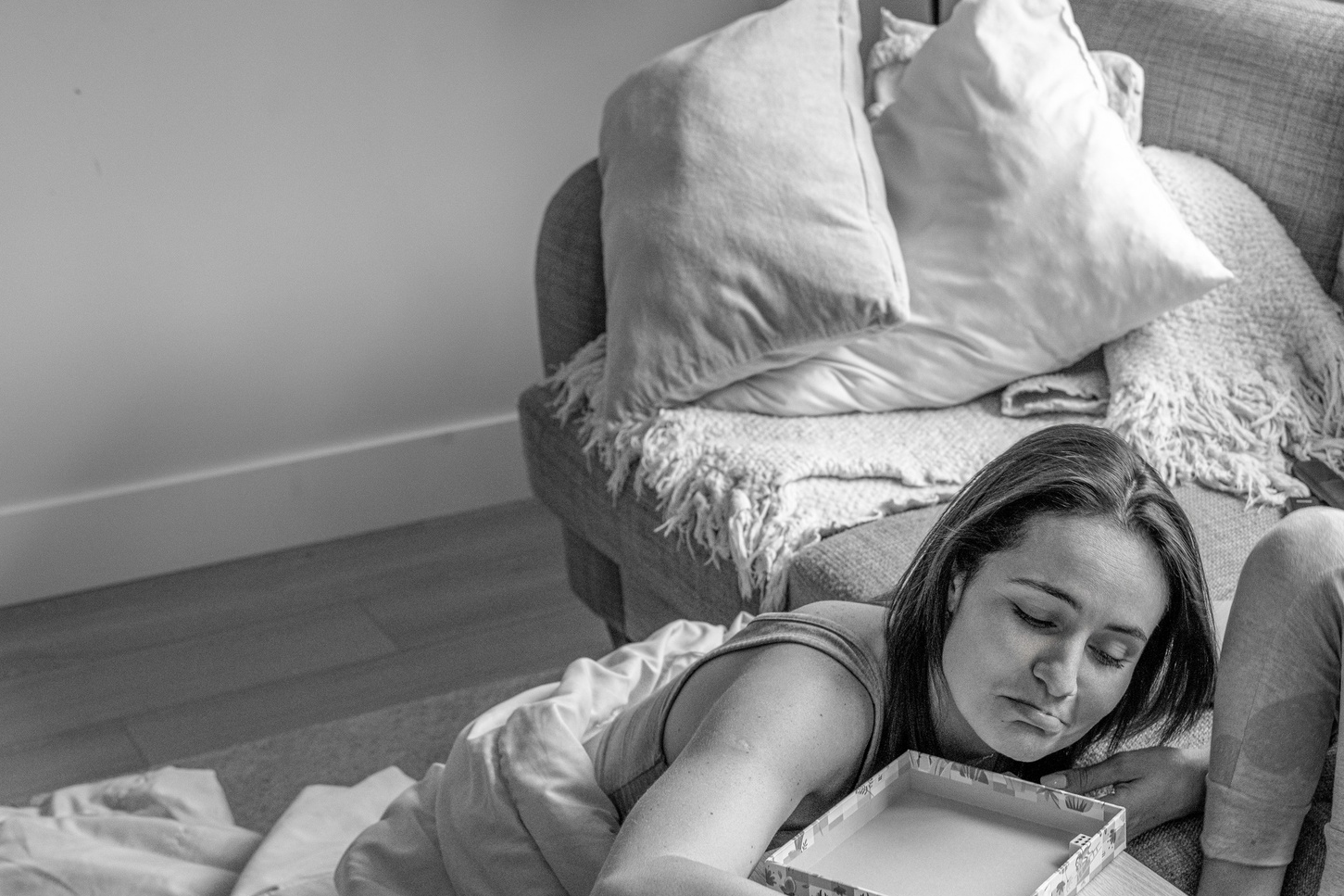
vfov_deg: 22.2
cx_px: 1121
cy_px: 758
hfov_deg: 32.3
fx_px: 2240
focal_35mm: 60
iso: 640
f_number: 4
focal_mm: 34
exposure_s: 1/100
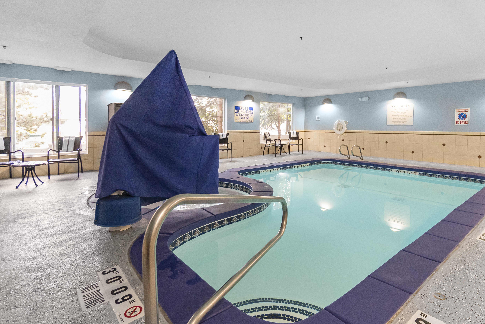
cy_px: 171
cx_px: 278
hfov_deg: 89.4
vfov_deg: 67.3
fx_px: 242
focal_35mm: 18
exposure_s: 1/160
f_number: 4
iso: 1250
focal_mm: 10
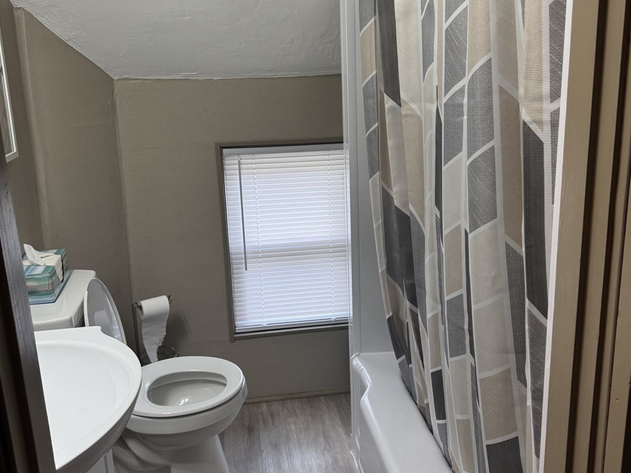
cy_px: 206
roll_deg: +1.7
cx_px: 320
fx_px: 602
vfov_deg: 42.9
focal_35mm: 33
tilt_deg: -13.9
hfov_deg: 55.3
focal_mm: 6.76
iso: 160
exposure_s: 1/120
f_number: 1.78
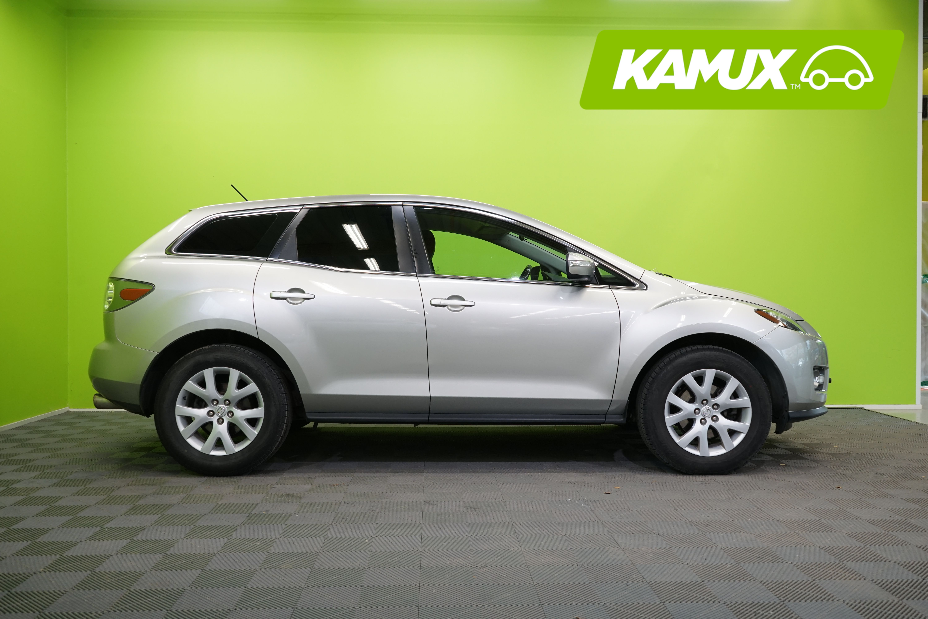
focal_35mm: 31
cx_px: 464
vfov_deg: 42.3
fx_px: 799
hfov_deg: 60.3
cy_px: 310
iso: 640
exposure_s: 1/30
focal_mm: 31
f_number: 6.3
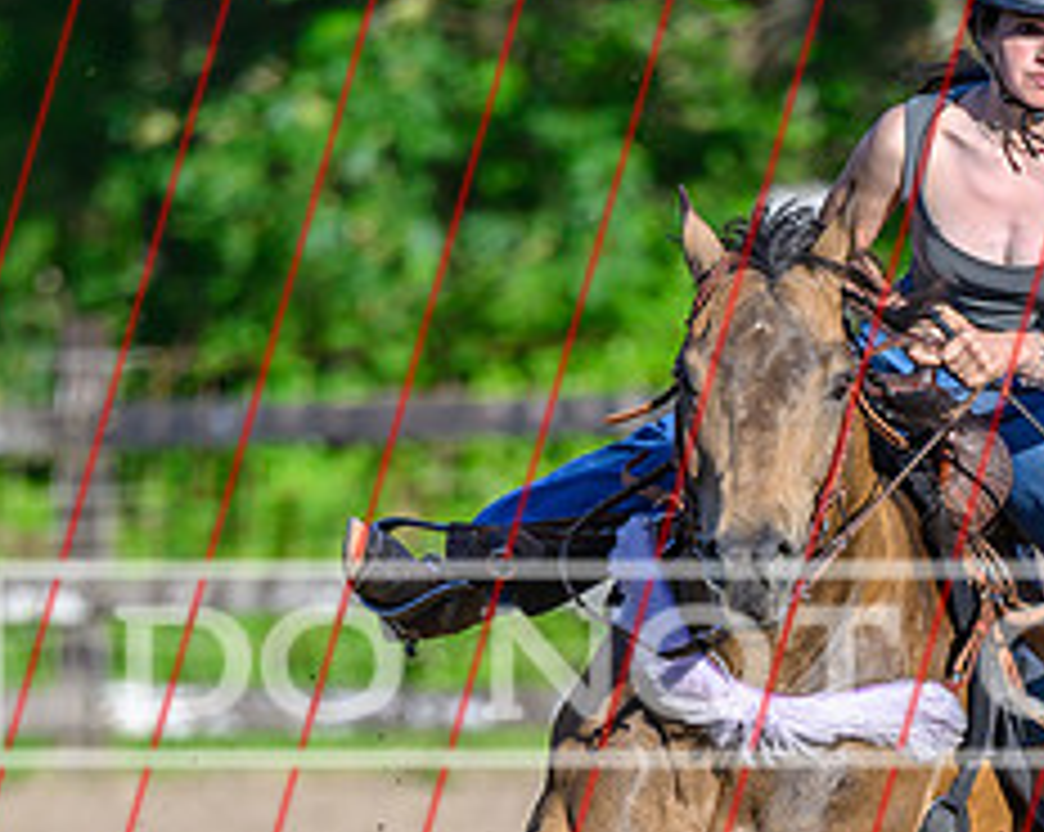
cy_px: 949
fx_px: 21787
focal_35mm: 706
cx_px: 845
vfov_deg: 2.2
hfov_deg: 2.7
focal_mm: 200
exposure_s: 1/2500
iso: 250
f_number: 2.8
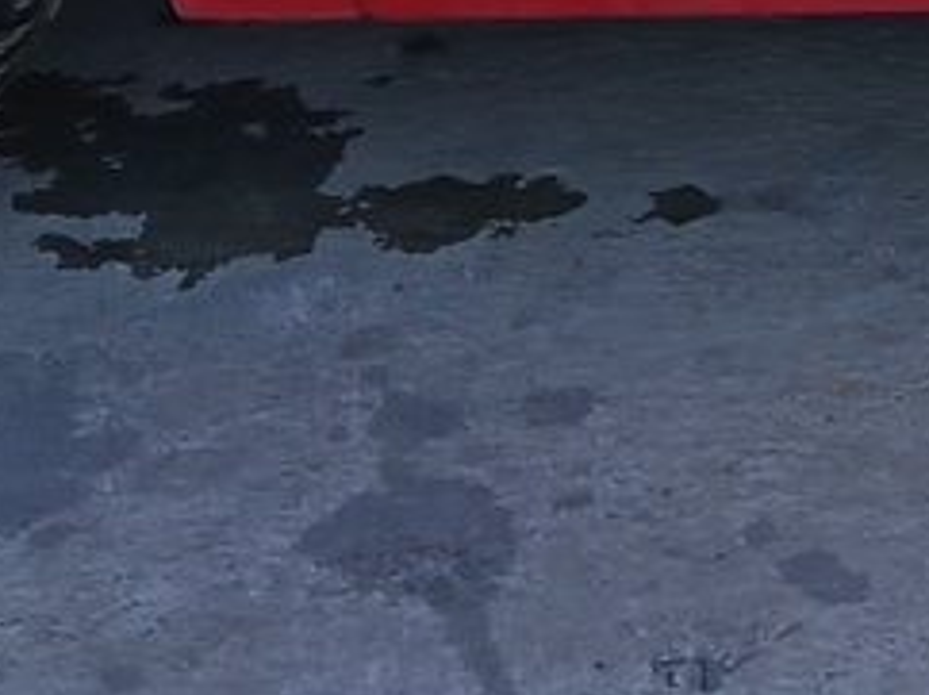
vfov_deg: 8.9
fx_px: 4263
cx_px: 1509
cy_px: -618
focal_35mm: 159
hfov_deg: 11.7
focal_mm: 5.25
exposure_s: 1/269
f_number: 1.75
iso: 100
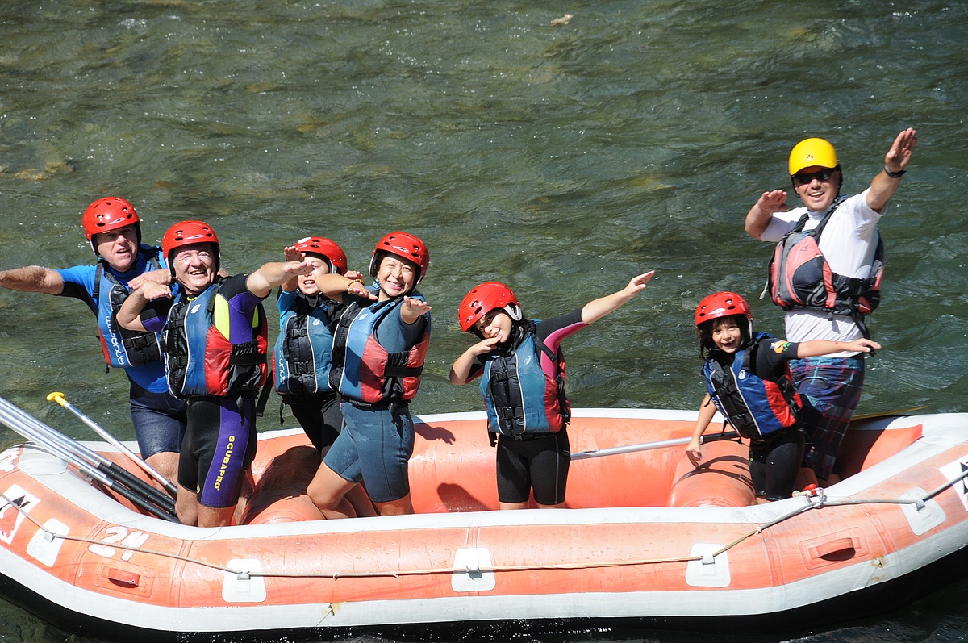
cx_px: 484
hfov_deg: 6.9
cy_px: 322
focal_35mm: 300
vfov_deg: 4.6
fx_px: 8057
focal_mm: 200
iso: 400
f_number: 9
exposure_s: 1/640
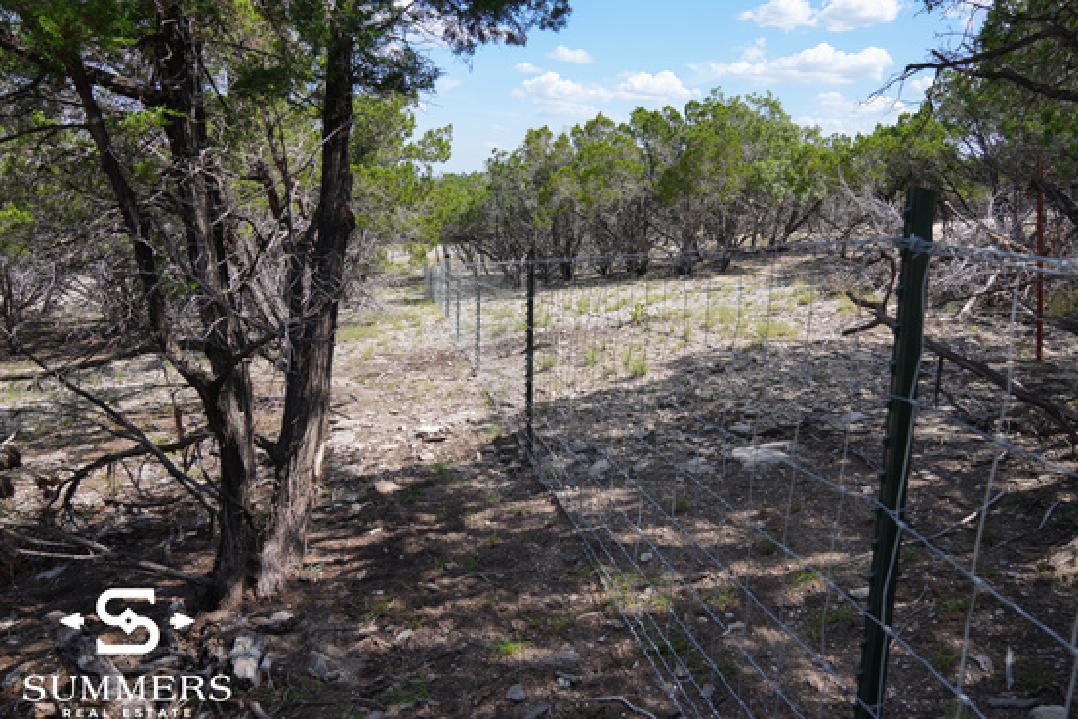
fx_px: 868
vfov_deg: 45.0
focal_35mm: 29
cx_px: 598
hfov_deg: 63.5
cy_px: 351
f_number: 6.3
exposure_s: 1/160
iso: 100
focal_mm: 25
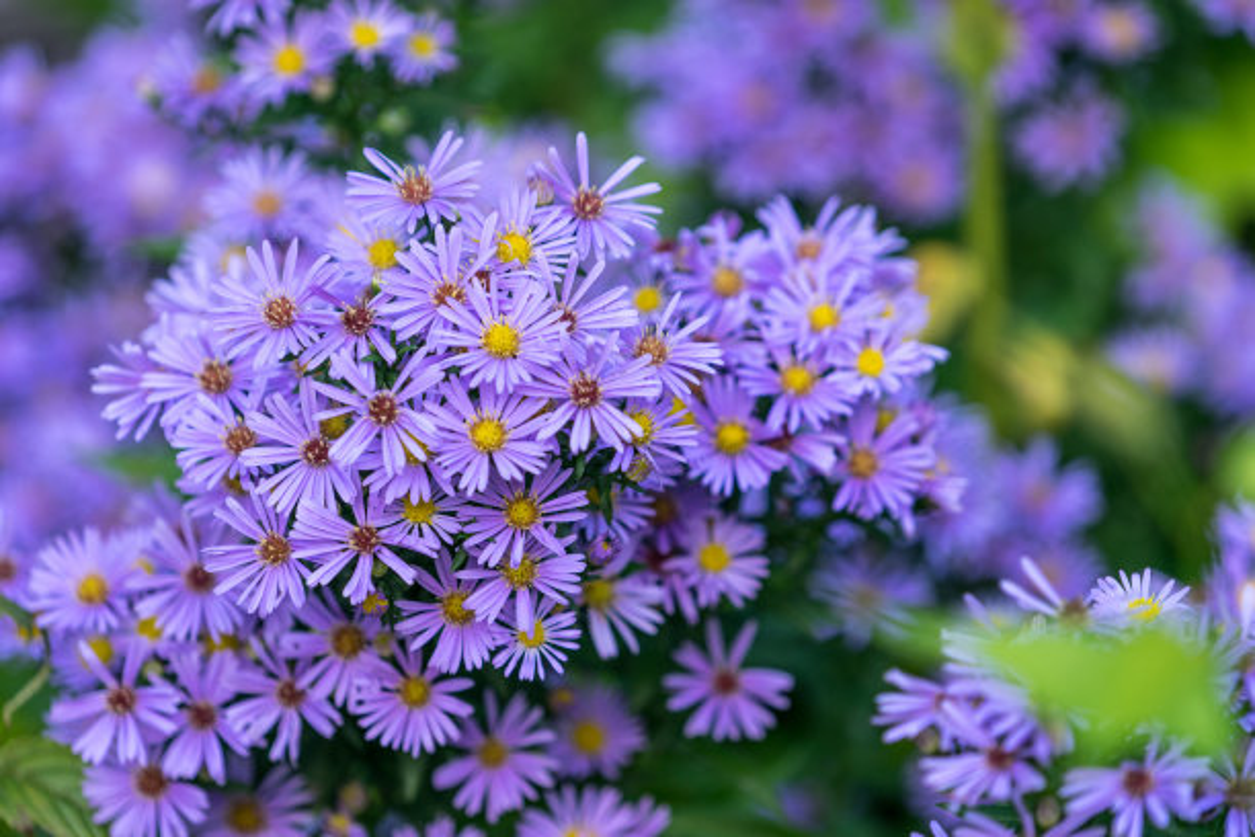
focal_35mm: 153
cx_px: 628
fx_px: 5333
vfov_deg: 9.0
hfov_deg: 13.4
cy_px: 418
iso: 160
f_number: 4
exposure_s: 1/160
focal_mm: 153
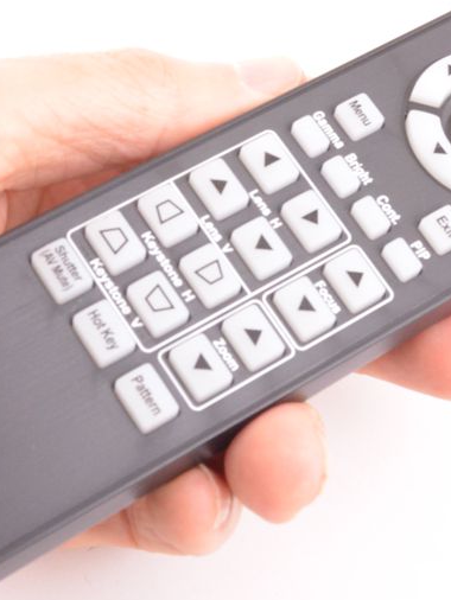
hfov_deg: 19.8
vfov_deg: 26.3
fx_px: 1284
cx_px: 315
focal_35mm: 74
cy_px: 244
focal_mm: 26
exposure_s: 1/20
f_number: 11
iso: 2500
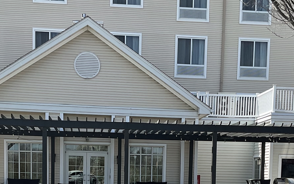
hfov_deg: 29.4
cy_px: 221
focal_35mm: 70
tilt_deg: -1.7
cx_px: 142
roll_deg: -2.2
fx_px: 561
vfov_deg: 17.7
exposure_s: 1/1412
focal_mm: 3
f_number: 1.8
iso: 16
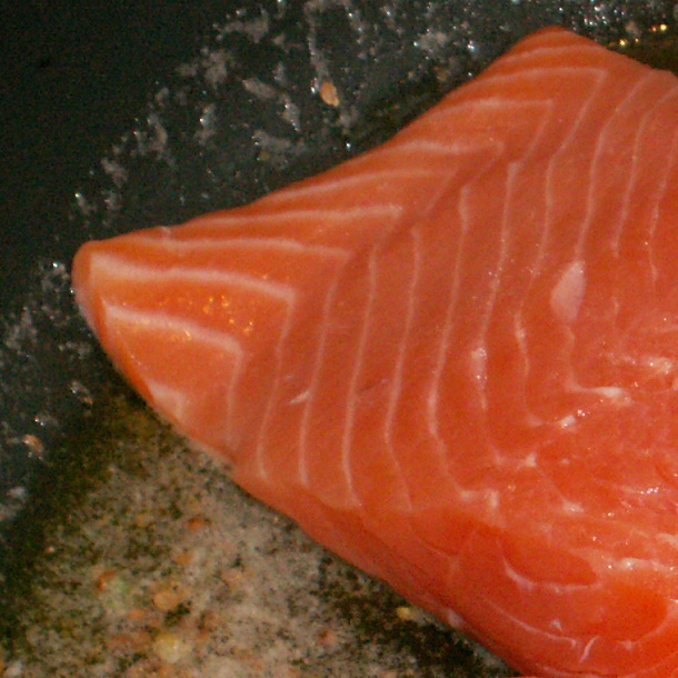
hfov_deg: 9.0
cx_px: 1005
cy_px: 674
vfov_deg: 9.1
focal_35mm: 190
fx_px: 4210
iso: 160
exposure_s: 1/40
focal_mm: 10.74
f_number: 3.2
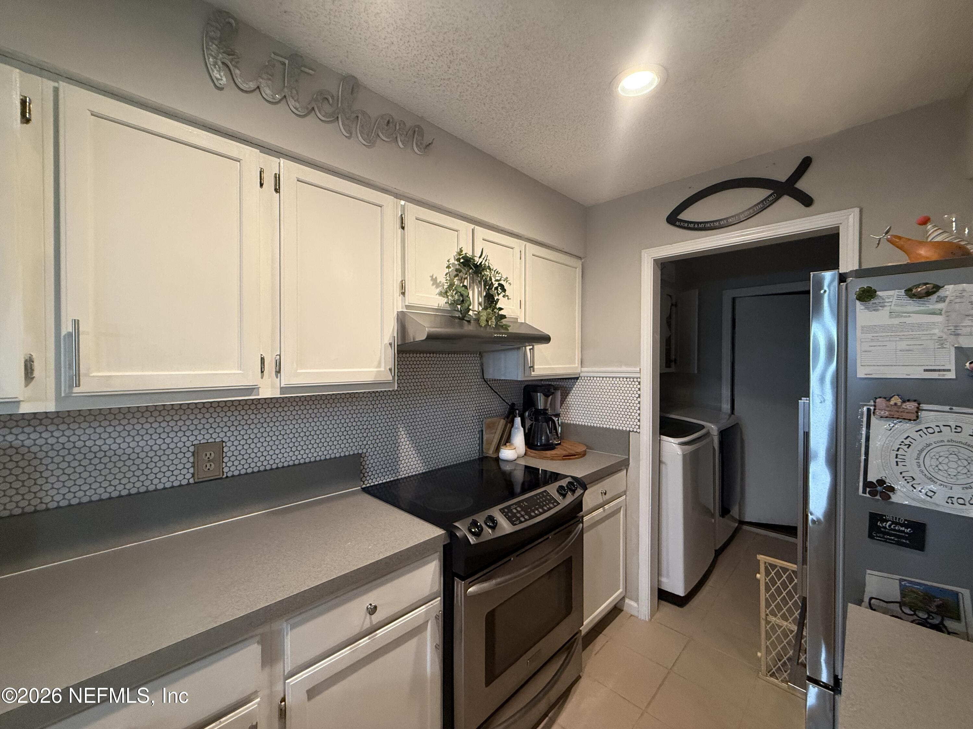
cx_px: 486
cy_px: 364
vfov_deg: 85.7
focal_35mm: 14
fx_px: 394
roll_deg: +0.5
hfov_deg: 102.1
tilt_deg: +0.1
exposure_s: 1/60
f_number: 2.2
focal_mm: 2.22
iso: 400
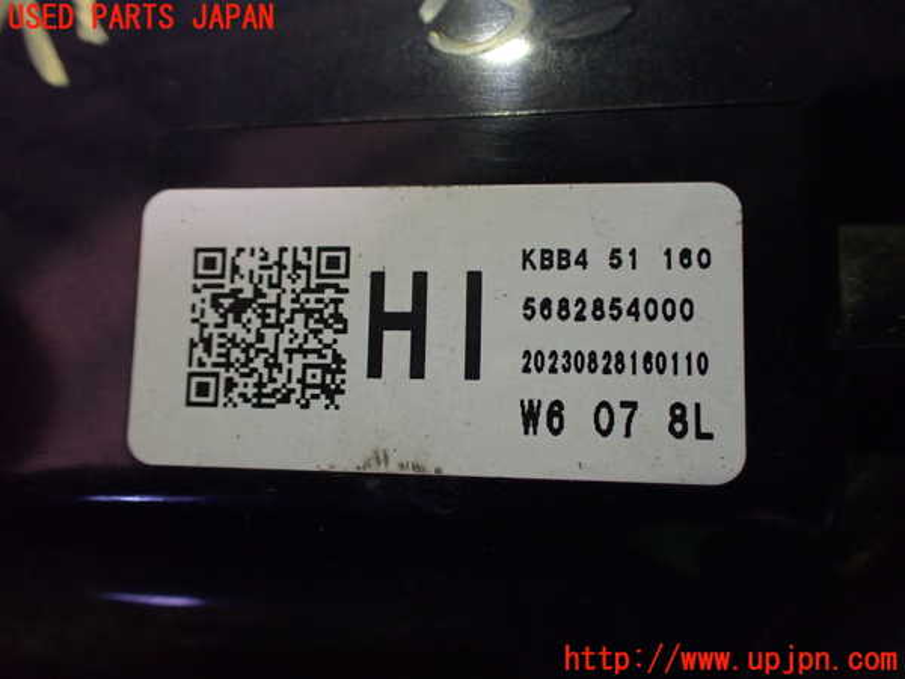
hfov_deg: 60.0
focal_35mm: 30
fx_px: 784
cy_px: 340
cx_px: 452
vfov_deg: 46.8
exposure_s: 1/80
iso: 800
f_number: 2.3
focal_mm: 5.4
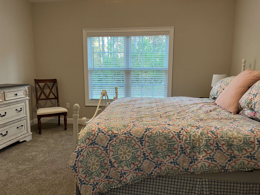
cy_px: 98
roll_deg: -0.7
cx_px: 130
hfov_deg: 67.3
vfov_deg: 53.1
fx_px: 195
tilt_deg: -8.0
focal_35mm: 26
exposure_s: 1/60
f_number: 1.5
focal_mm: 5.7
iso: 100
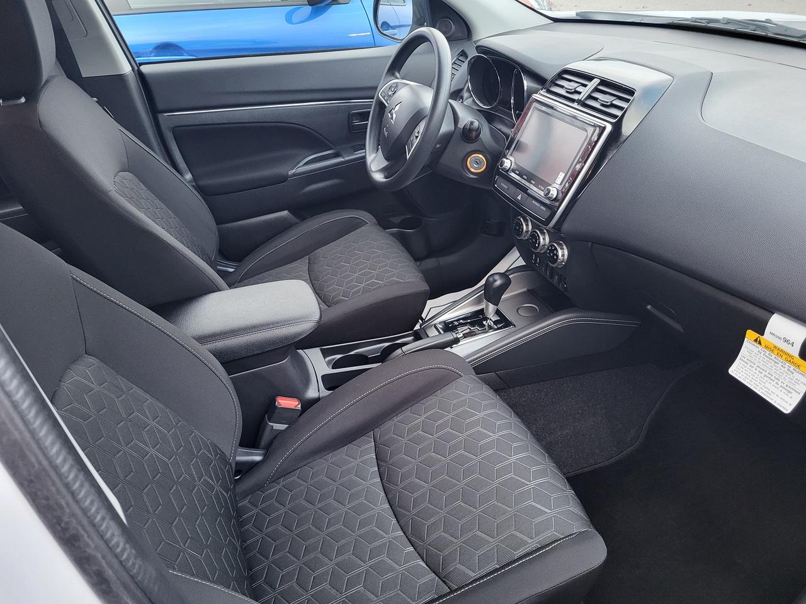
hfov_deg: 67.3
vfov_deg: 53.1
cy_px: 302
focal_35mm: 26
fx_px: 605
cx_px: 403
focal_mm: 5.4
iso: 640
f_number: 1.8
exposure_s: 1/40
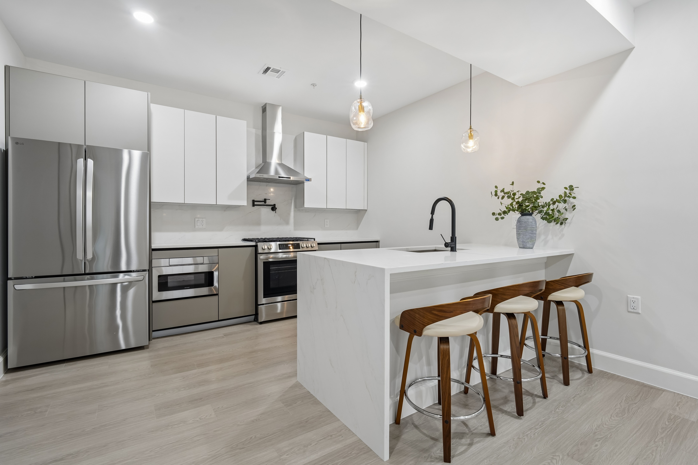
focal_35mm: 16
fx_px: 310
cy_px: 232
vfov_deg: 73.7
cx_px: 349
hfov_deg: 96.7
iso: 400
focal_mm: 16
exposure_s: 1/6
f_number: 8
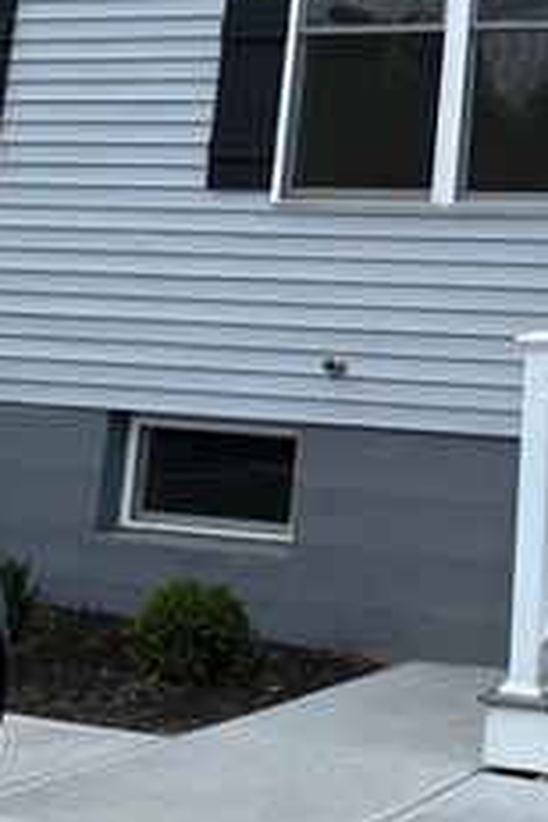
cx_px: 769
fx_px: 1781
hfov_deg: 16.3
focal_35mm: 78
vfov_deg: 23.8
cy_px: -148
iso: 50
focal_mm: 5.96
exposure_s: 1/1799
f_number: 1.6
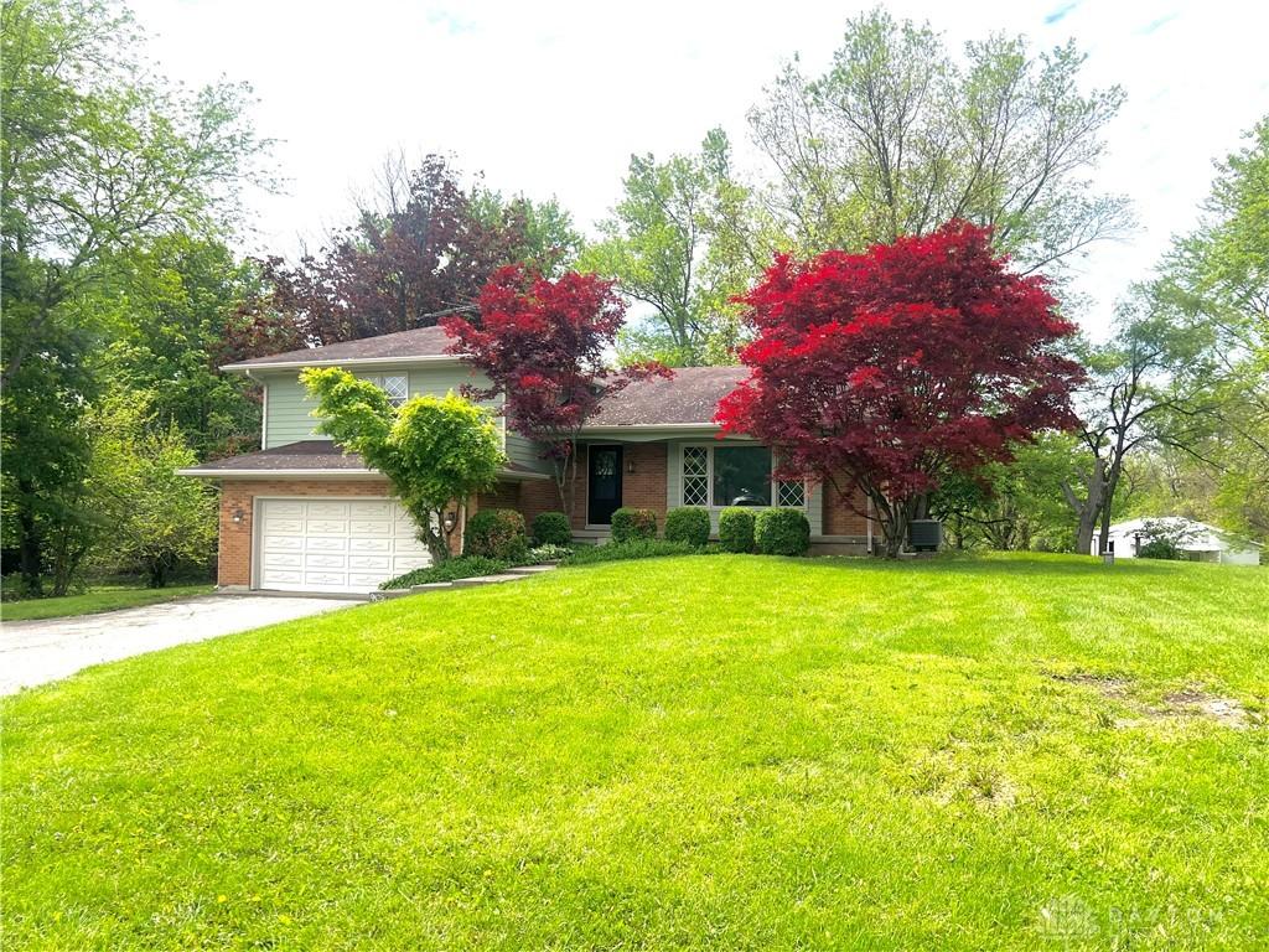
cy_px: 476
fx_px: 953
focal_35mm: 26
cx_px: 634
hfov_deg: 67.3
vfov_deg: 53.1
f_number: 1.5
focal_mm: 5.7
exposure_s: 1/3356
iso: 50
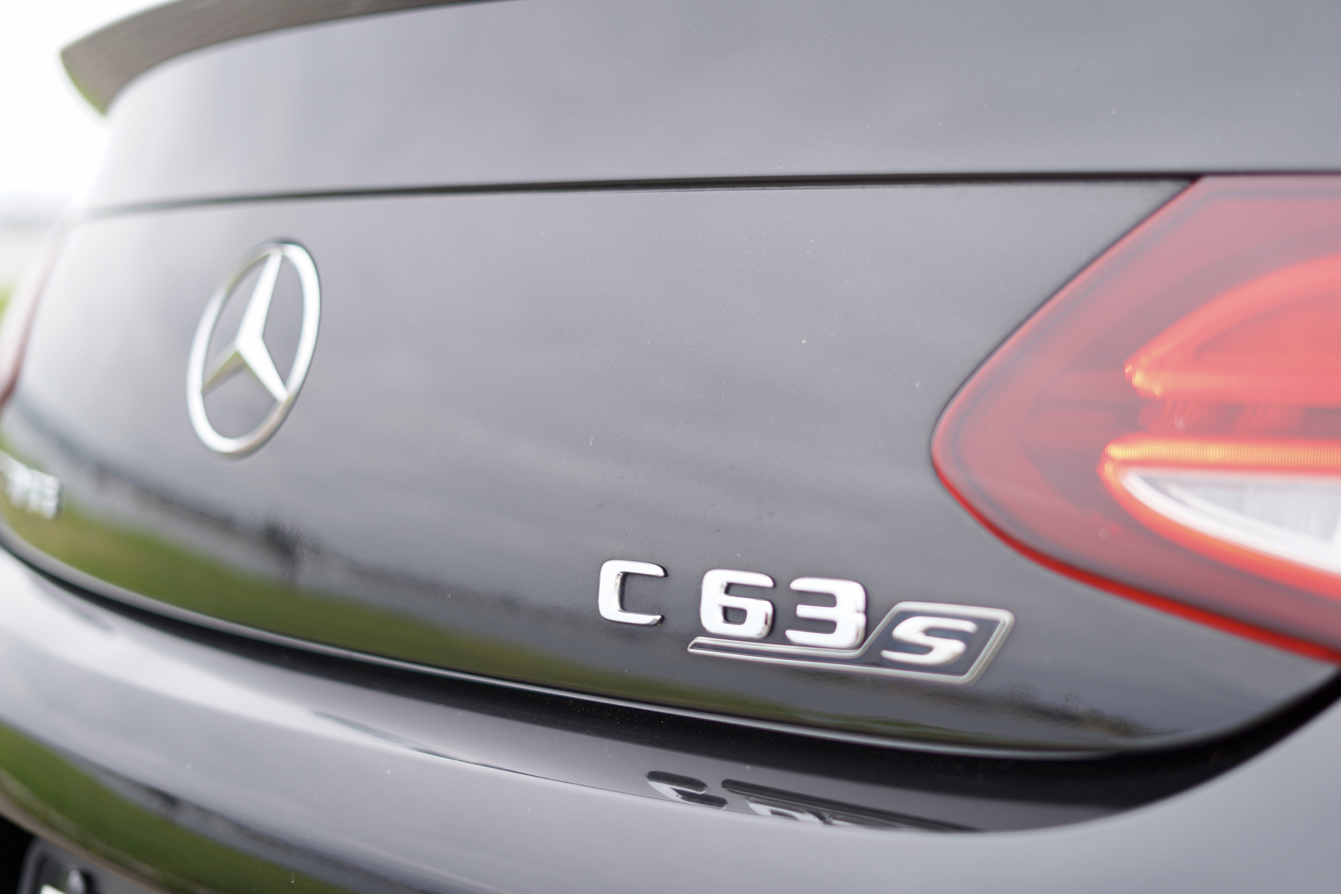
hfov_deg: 39.6
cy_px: 447
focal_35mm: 50
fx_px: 1862
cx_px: 670
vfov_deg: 27.0
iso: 100
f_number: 2
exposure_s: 1/800
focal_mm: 50
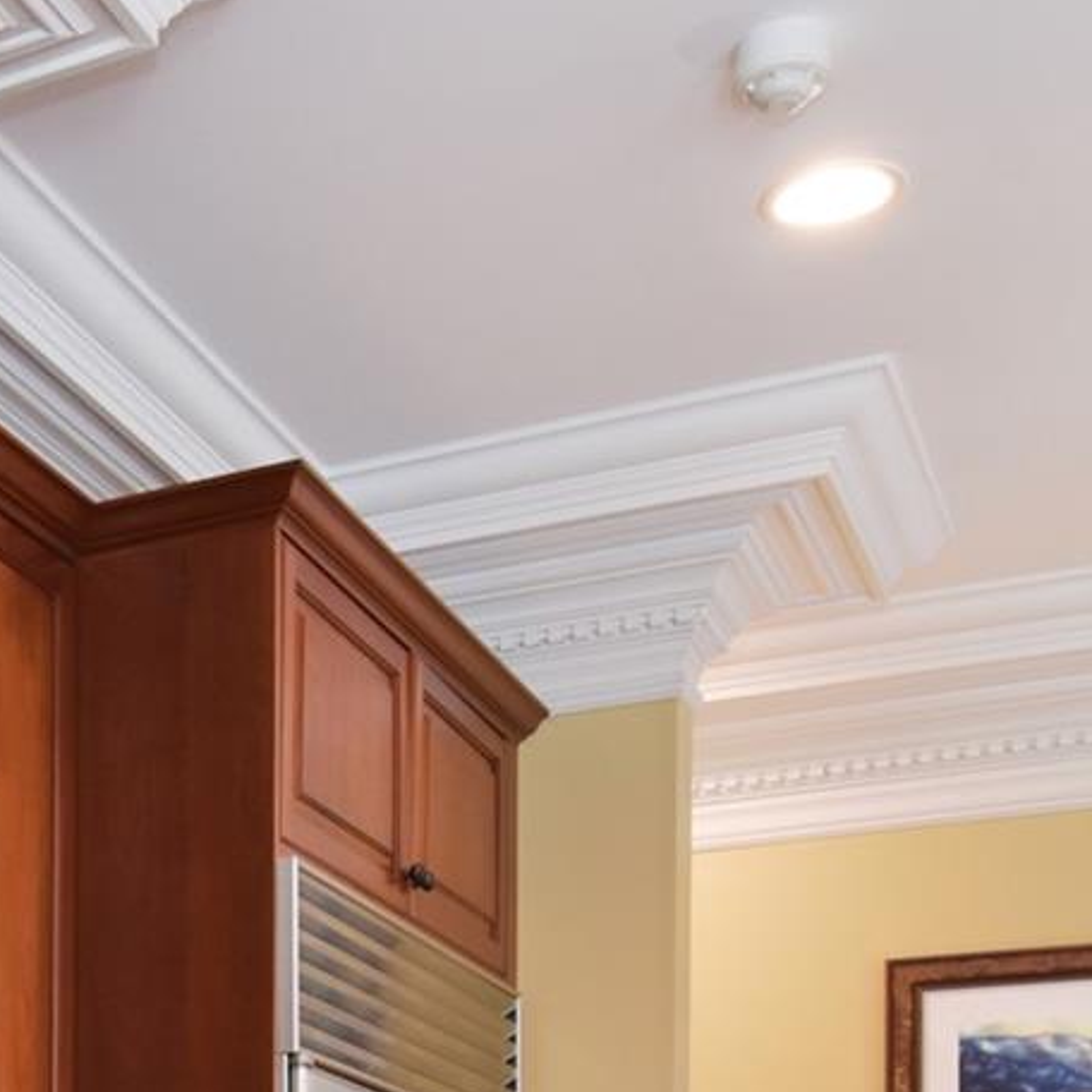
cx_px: -362
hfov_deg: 23.8
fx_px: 2245
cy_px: 1474
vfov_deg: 23.6
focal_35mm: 63
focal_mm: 11
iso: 640
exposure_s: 1/25
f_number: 11
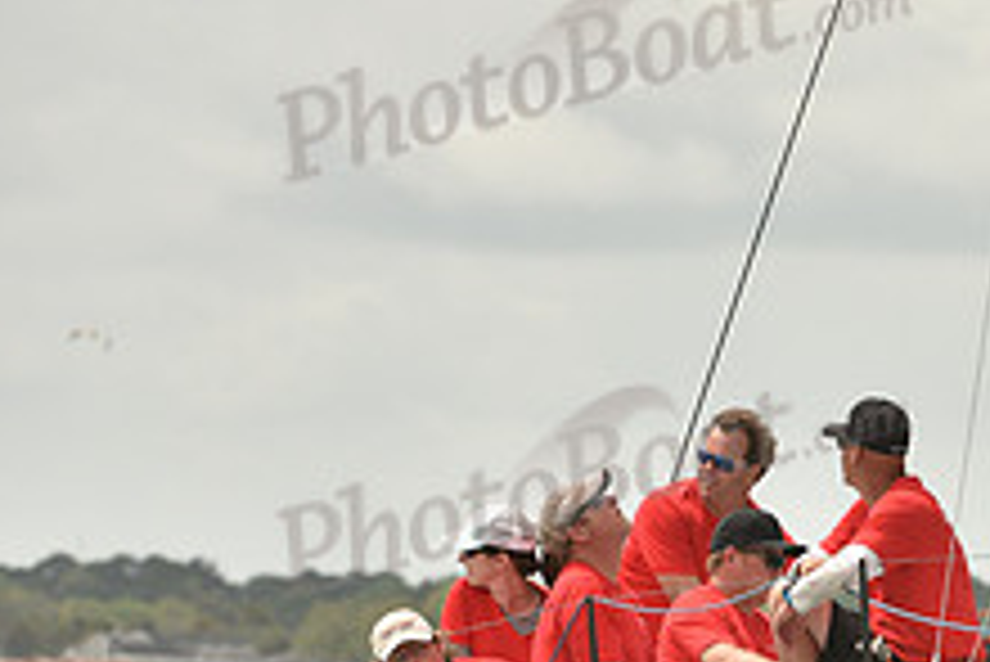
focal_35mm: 580
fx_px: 15960
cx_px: 1148
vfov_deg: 2.4
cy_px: 651
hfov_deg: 3.5
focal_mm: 220
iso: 320
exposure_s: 1/1250
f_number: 6.3
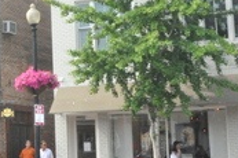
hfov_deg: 18.9
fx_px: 680
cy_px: 43
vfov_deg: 13.2
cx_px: -39
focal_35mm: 103
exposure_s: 1/200
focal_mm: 18
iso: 2500
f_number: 22
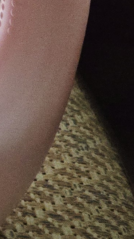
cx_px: -497
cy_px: -92
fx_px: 967
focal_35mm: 153
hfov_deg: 5.9
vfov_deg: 13.4
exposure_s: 1/100
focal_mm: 5.4
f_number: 1.8
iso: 1000
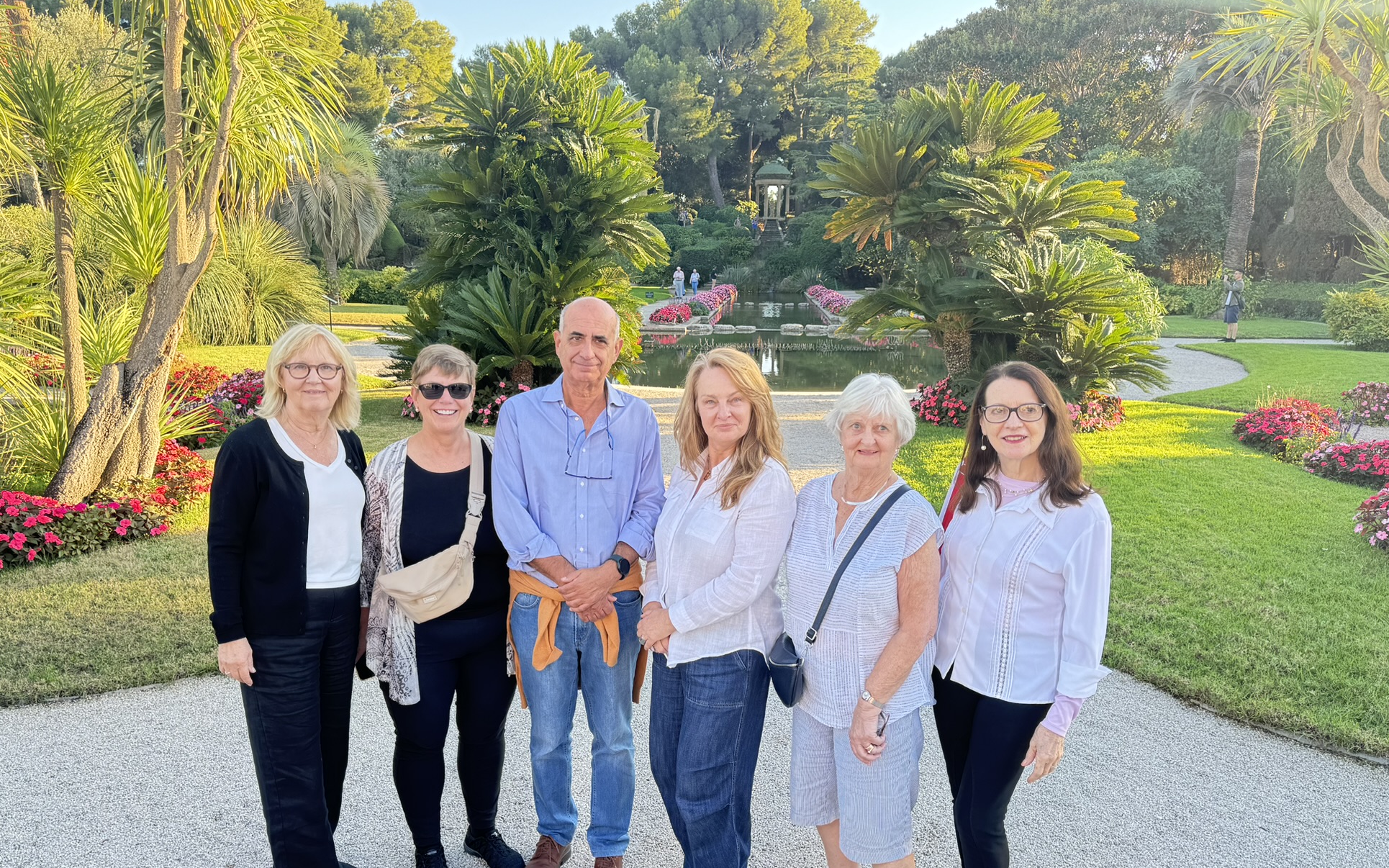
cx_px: 674
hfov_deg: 68.4
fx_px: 1022
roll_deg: +0.5
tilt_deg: -11.6
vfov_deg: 45.9
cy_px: 485
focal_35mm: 27
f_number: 1.78
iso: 80
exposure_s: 1/158
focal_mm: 6.76
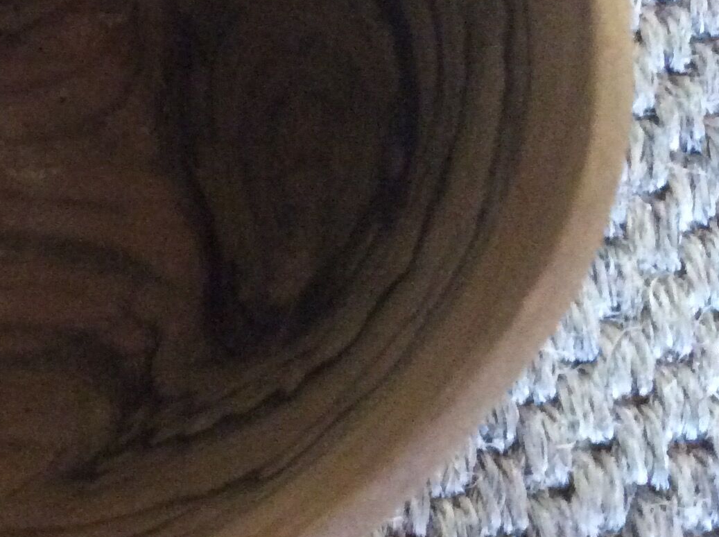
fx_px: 1659
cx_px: -166
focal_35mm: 80
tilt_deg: -75.6
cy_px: 141
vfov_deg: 18.3
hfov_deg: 22.4
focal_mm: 3.3
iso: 400
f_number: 2.4
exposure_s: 1/17
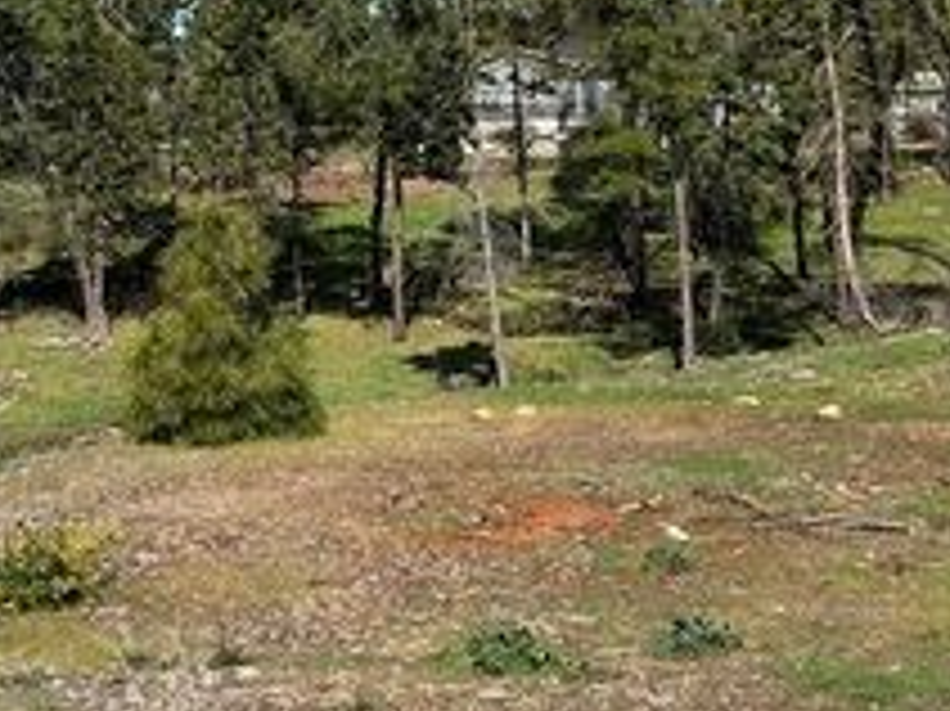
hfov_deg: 24.7
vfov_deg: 18.4
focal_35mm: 79
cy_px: 81
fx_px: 2167
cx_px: 387
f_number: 1.5
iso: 50
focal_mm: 5.7
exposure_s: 1/3968
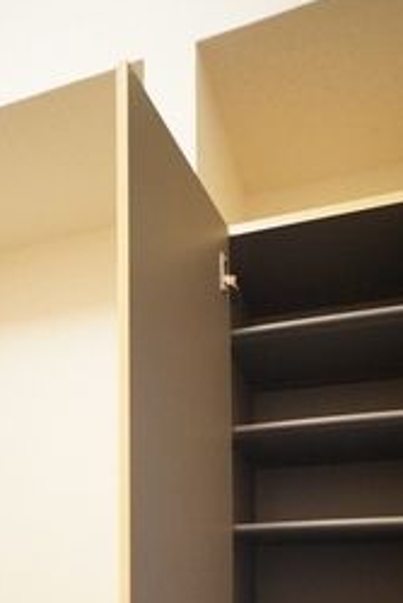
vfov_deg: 37.0
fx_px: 805
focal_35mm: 48
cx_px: 124
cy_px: 596
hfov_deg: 27.9
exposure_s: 1/20
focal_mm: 16
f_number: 2.8
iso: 1600
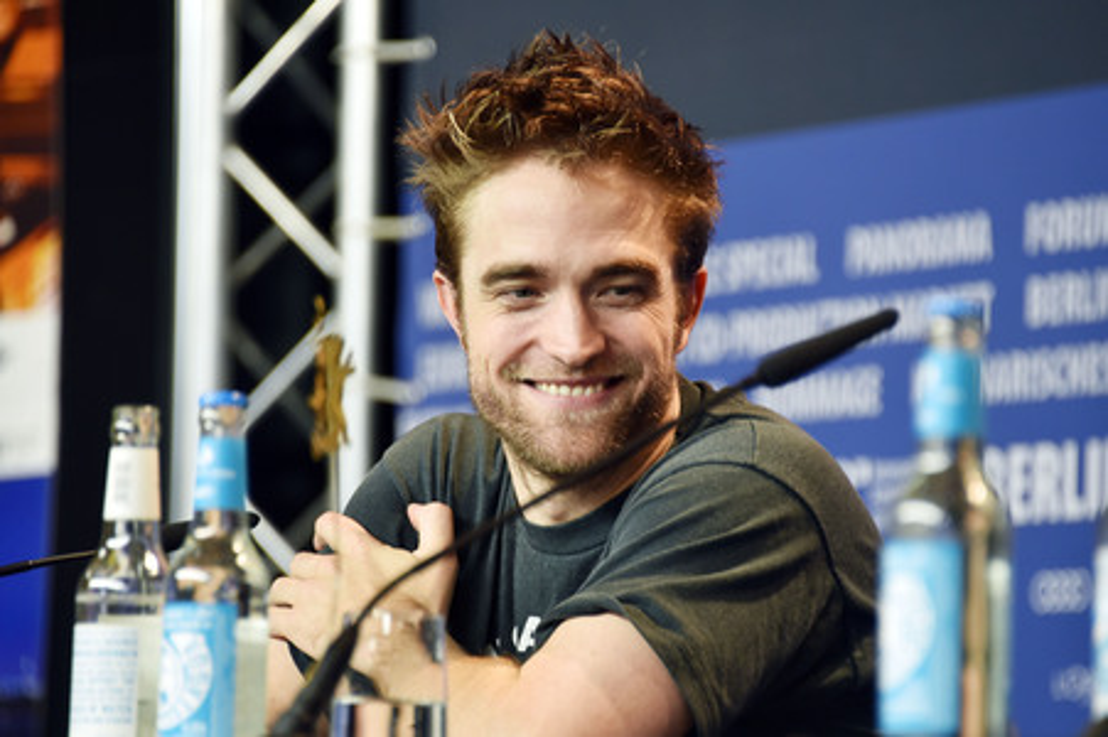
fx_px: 9226
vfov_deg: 4.6
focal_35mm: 300
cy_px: 368
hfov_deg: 6.9
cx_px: 554
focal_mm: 300
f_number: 5.6
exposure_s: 1/125
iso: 800
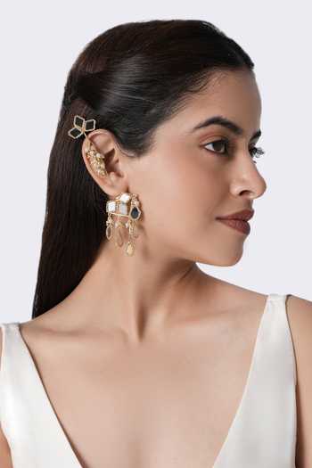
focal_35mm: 35
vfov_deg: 54.4
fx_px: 455
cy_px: 234
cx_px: 156
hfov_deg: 37.9
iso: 100
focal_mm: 35
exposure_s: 1/125
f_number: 9.5
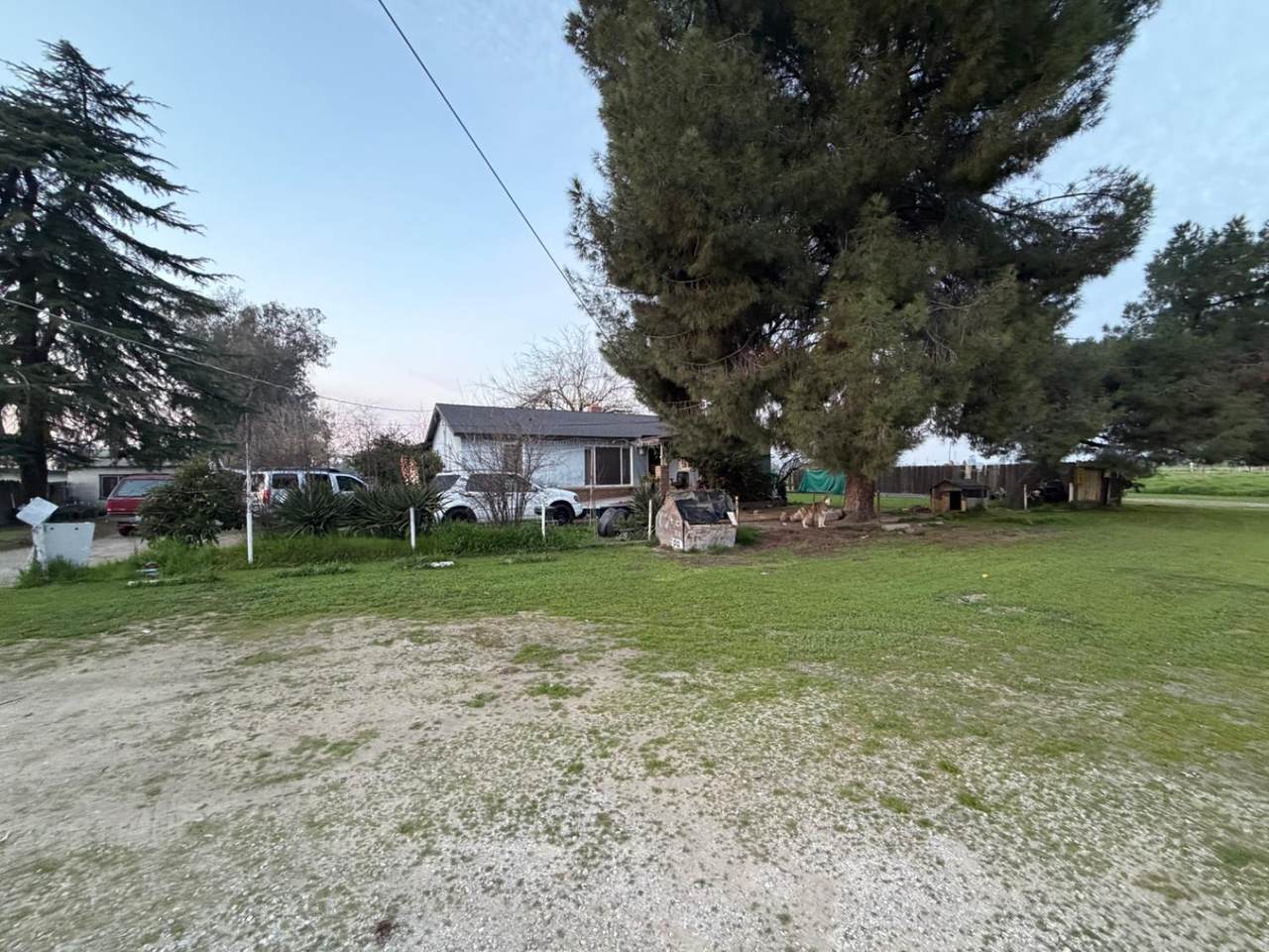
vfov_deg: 85.7
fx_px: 513
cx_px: 634
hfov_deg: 102.1
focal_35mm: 14
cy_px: 476
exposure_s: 1/75
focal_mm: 2.22
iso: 320
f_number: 2.2
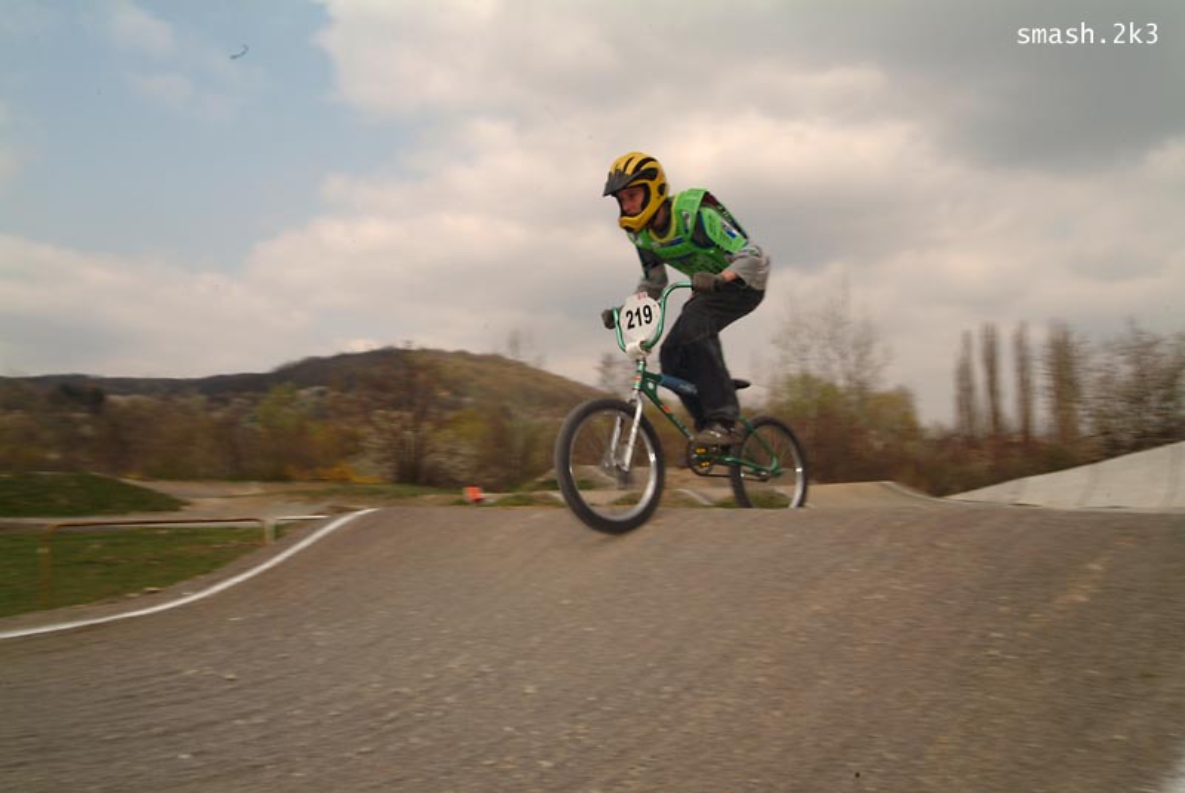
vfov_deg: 50.5
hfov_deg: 70.4
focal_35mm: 26
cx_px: 592
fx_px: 840
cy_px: 396
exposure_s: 1/125
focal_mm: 17
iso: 100
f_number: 11
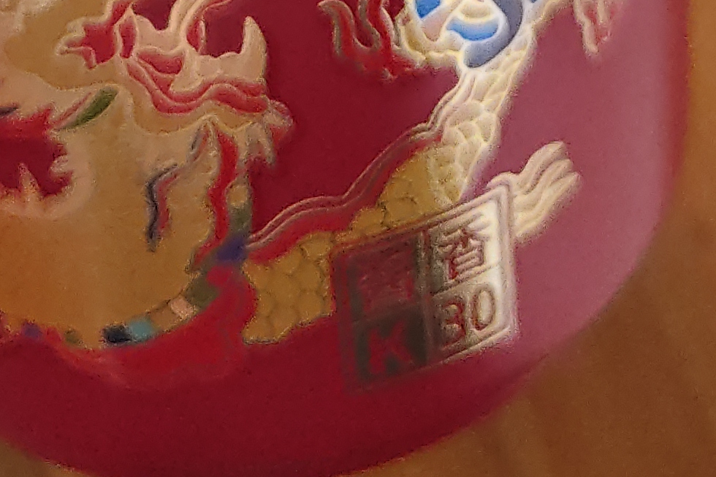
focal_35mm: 100
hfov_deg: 20.4
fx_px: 1988
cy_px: -842
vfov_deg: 10.6
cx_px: 257
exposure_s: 1/100
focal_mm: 5.56
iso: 513
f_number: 1.88
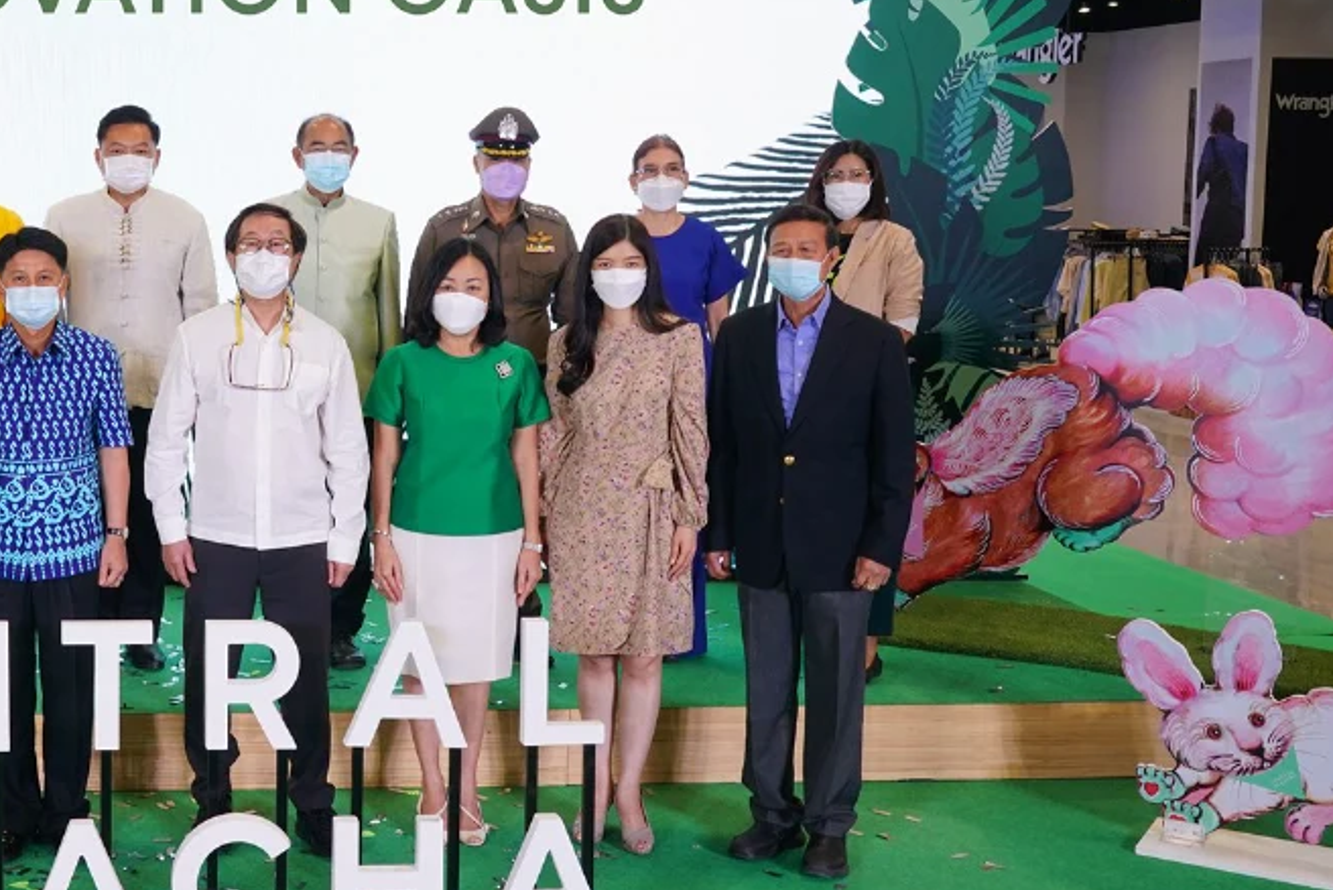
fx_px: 2371
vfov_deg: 21.2
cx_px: 142
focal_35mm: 64
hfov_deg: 30.1
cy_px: 352
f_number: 4.5
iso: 400
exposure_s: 1/125
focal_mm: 35
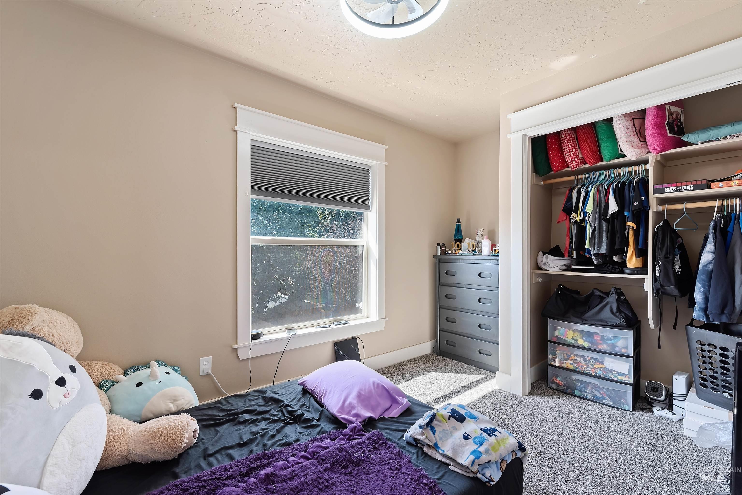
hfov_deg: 100.4
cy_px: 248
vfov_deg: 77.4
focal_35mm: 15
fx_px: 309
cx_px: 371
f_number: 6.3
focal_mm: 15
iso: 320
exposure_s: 1/2.5
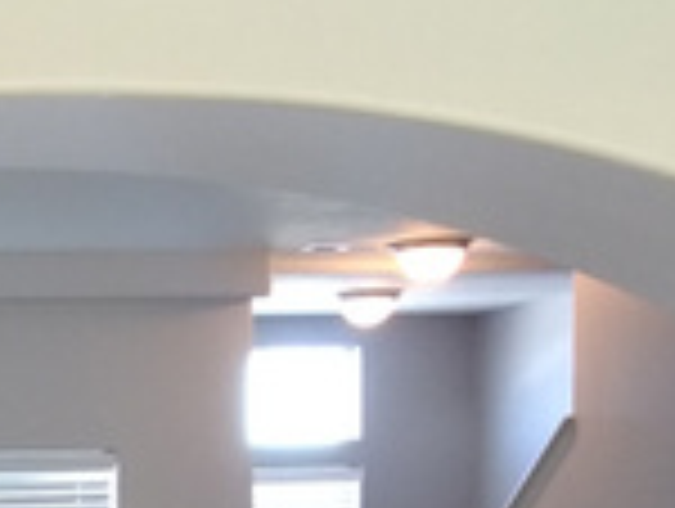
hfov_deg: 16.4
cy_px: 890
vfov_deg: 12.0
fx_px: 2246
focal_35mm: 115
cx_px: -144
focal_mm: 4.73
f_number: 2.2
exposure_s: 1/30
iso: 308
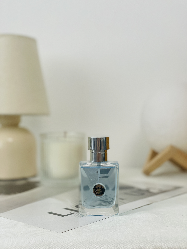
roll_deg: +0.7
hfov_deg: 28.0
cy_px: 124
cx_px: 94
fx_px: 375
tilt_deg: +0.3
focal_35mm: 52
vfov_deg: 36.8
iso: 250
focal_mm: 6
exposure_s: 1/122
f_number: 2
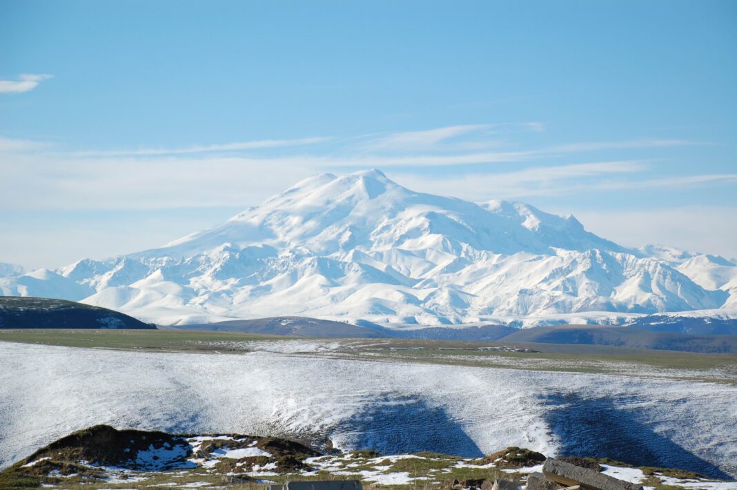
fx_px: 2301
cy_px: 245
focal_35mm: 112
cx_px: 368
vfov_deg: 12.2
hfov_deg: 18.2
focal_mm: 75
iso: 200
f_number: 5.6
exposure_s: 1/800
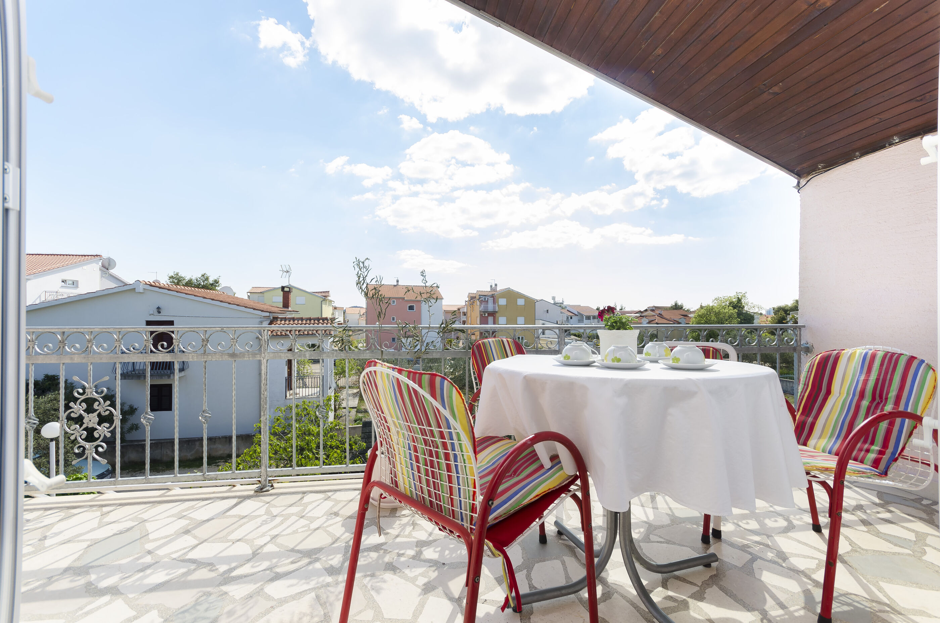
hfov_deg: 100.5
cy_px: 312
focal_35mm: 15
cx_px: 470
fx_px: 391
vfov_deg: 77.1
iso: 100
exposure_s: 1/200
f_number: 7.1
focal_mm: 10
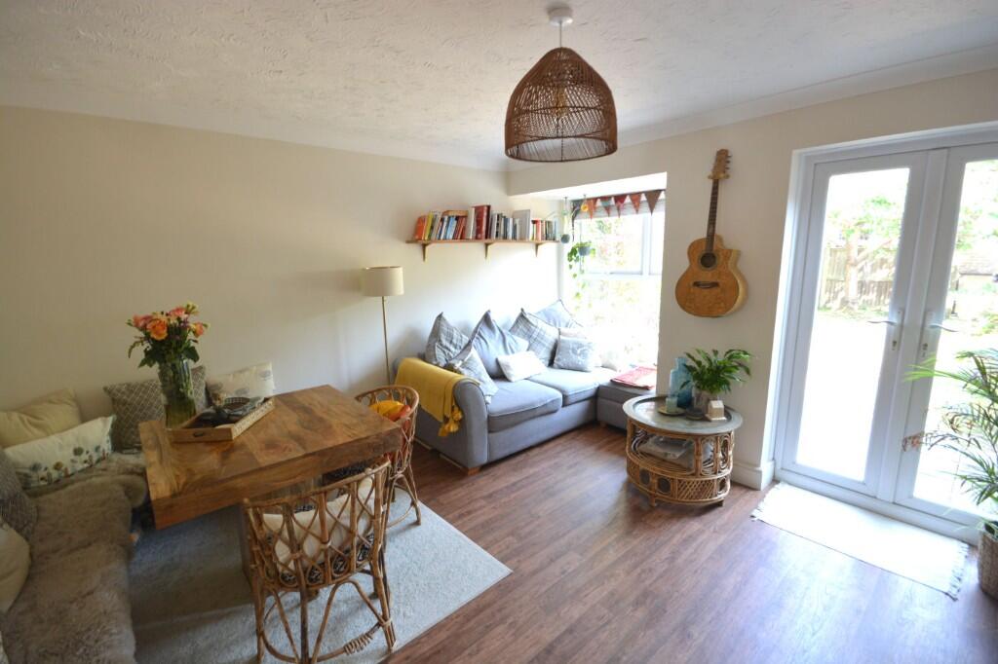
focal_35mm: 15
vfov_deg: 77.3
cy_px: 332
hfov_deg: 100.4
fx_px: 416
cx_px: 499
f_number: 8
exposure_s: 1/10
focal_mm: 10
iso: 400
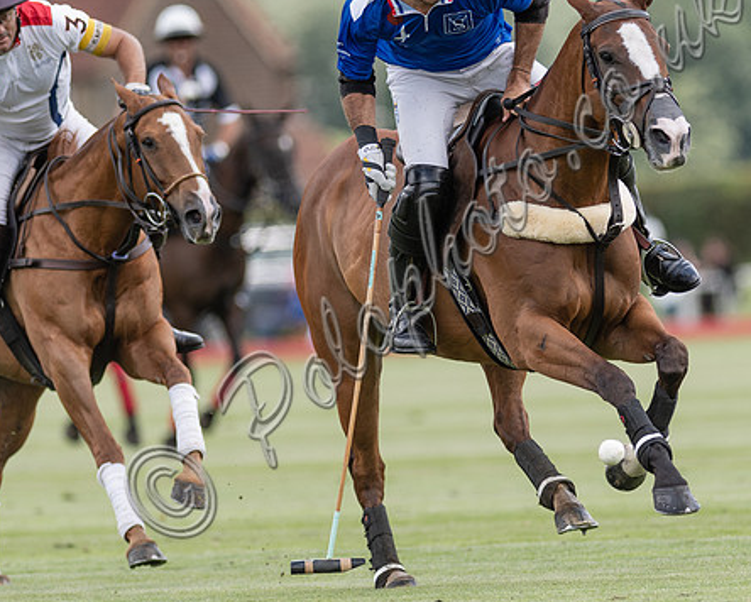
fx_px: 14304
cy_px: 243
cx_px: 511
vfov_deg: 2.4
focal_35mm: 643
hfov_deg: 3.0
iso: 250
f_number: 2.8
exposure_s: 1/1600
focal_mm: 300
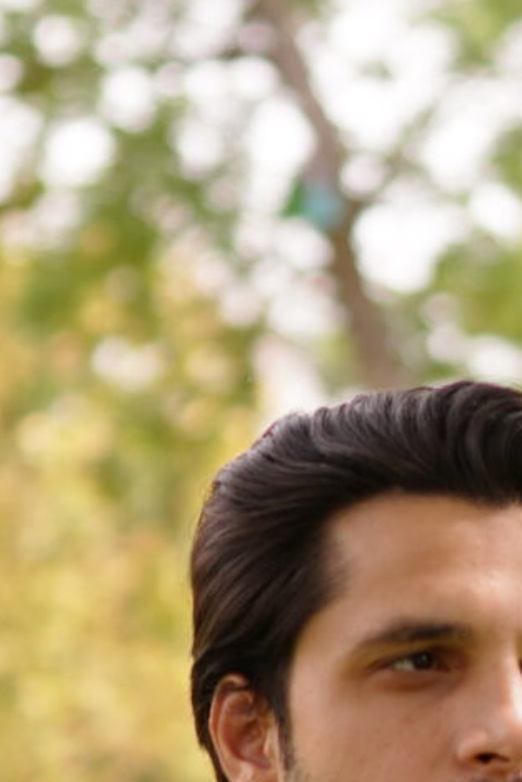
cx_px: 456
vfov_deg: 10.6
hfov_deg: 7.2
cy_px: 954
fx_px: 4151
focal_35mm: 191
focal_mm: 35
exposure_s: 1/1600
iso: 100
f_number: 1.4
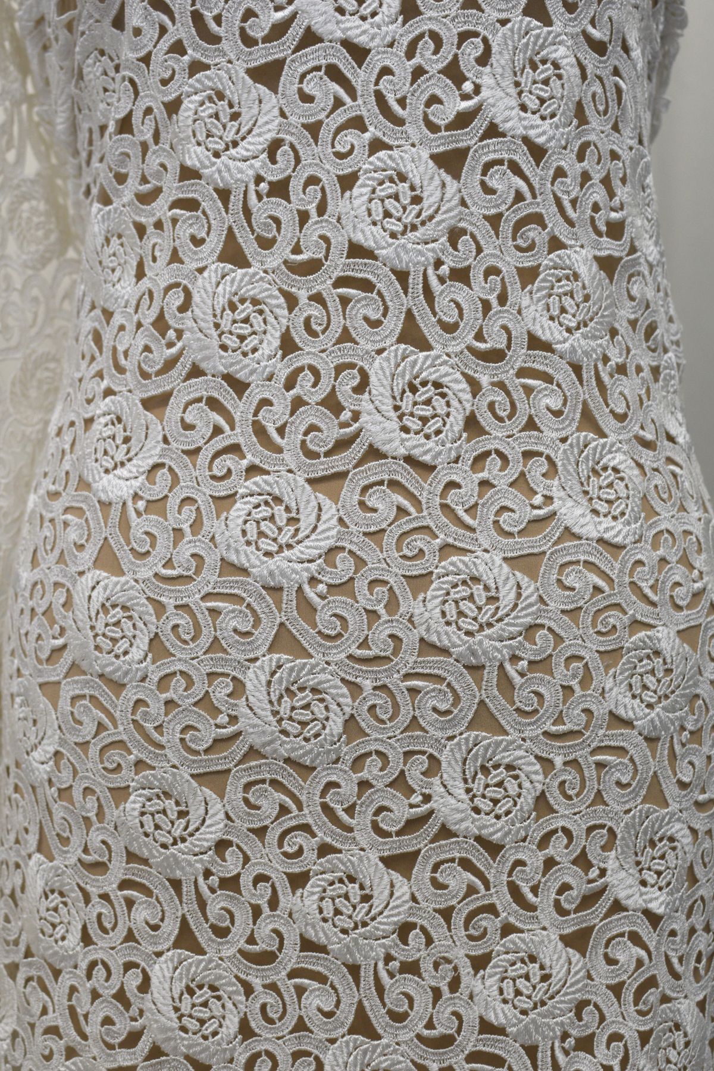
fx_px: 1562
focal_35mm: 52
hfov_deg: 25.8
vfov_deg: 37.9
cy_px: 536
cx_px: 357
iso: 400
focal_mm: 35
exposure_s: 1/80
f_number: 4.5
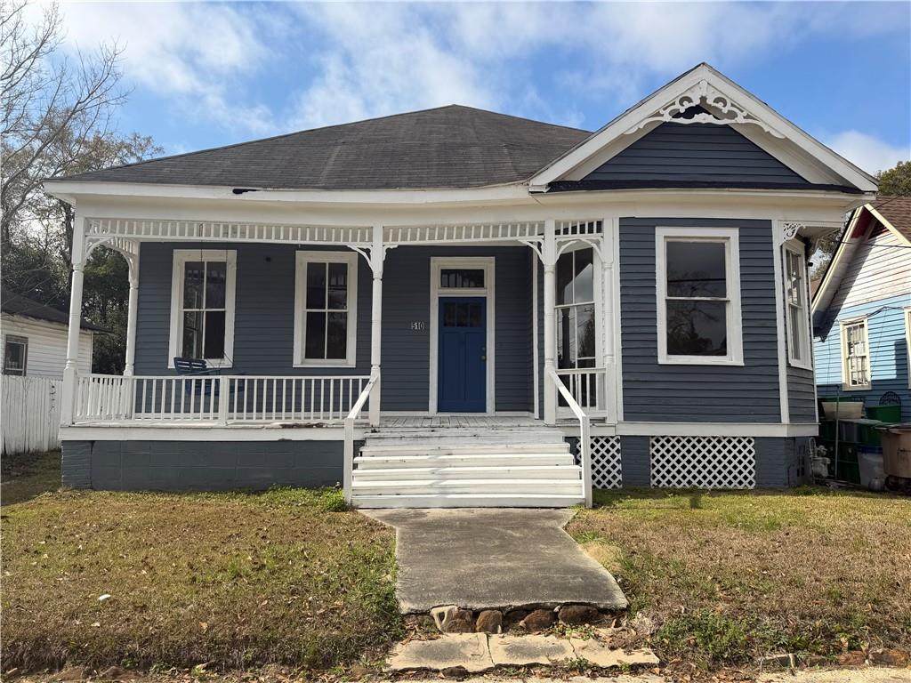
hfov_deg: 71.6
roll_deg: -0.6
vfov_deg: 56.8
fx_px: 632
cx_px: 456
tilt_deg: +7.0
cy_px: 342
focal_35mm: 24
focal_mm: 6.76
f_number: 1.78
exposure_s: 1/5319
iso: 80
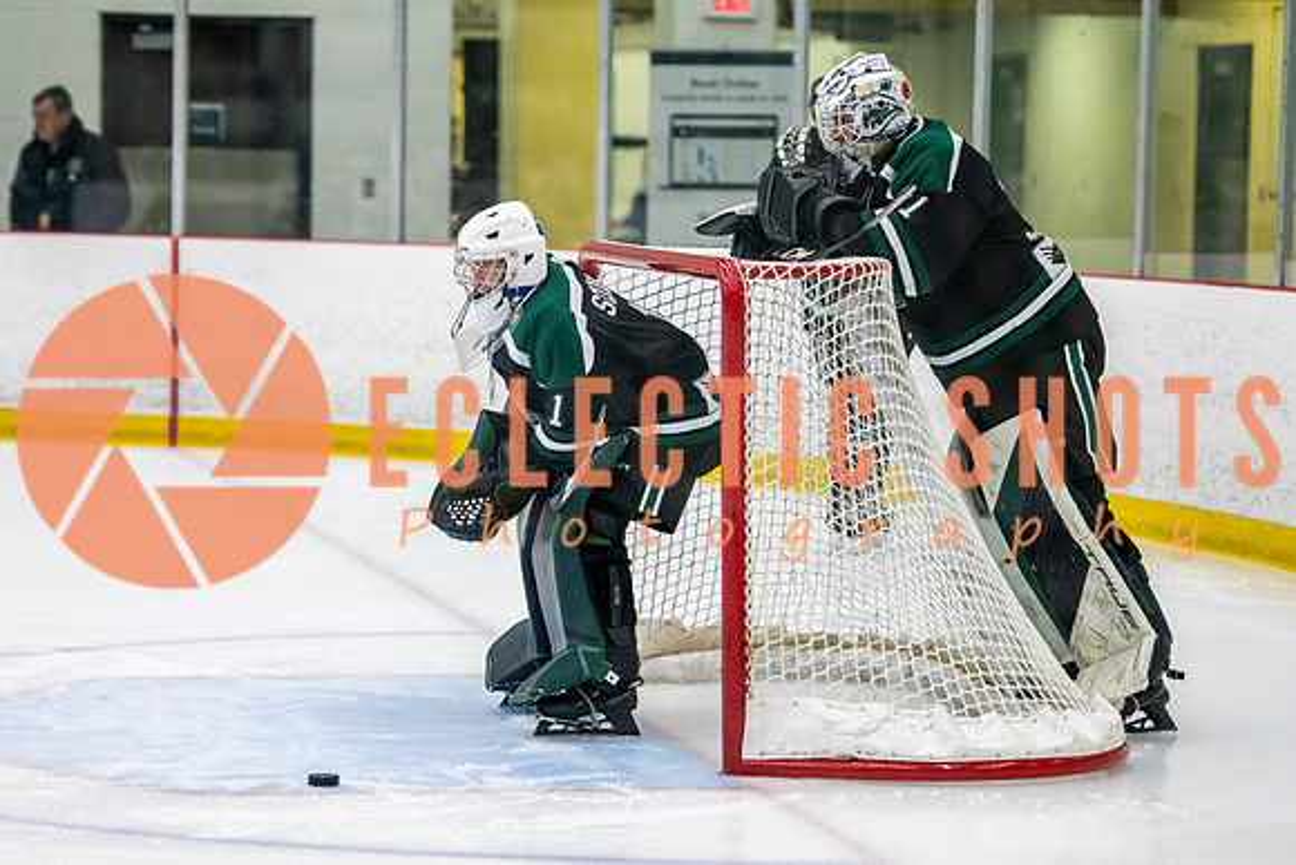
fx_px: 5123
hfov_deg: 14.4
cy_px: 401
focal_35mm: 142
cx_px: 537
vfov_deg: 9.6
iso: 3200
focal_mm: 112
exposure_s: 1/640
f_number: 3.2
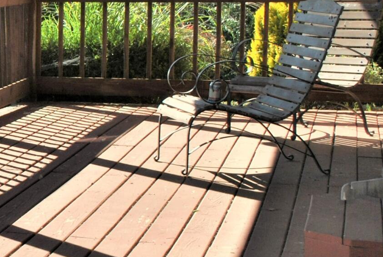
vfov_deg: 10.7
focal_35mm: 128
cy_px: 104
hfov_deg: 14.3
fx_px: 1363
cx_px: -285
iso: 100
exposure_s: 1/200
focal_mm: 24
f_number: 9
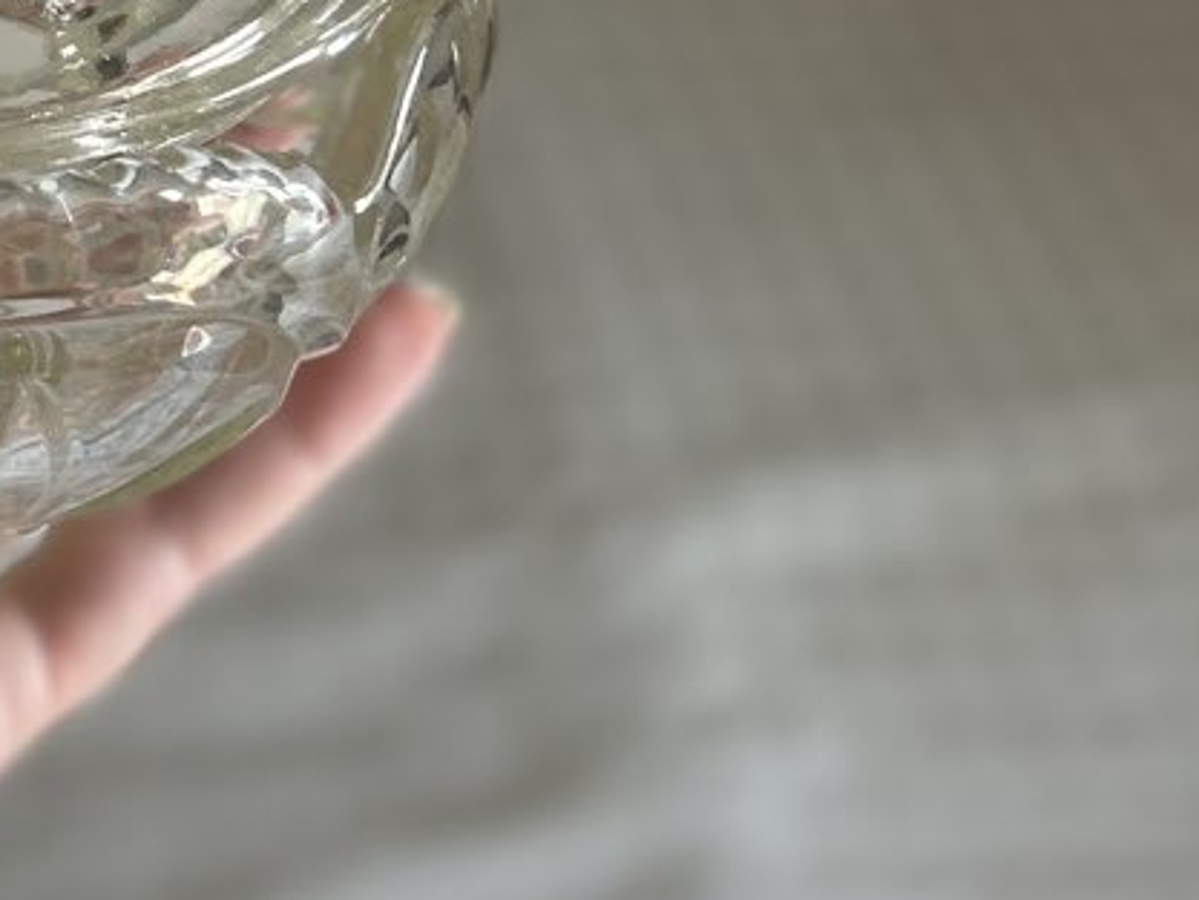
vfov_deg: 17.7
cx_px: -191
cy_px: -49
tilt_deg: -36.4
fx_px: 2806
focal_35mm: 81
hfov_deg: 22.5
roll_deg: -0.3
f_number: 1.5
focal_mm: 5.7
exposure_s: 1/50
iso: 125
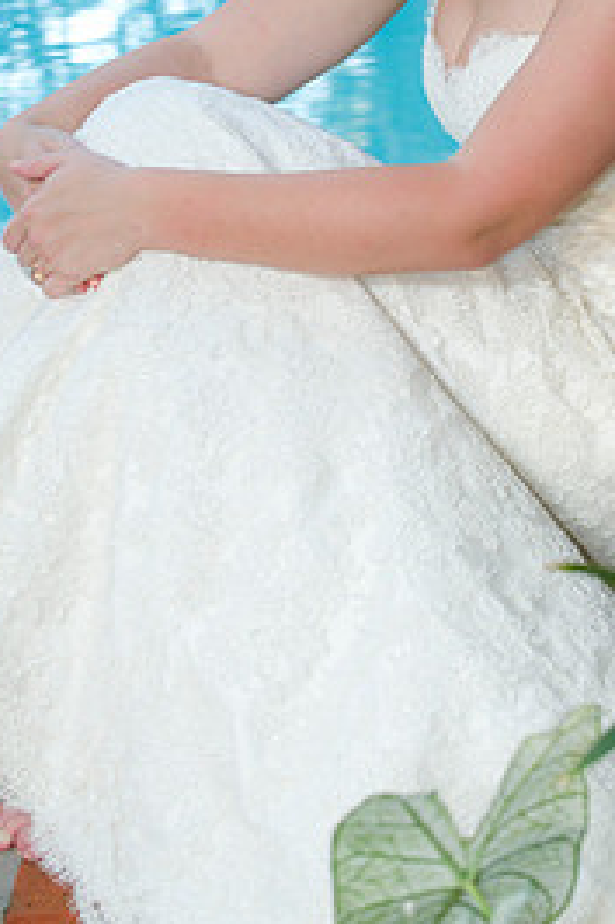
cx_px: 412
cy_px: 215
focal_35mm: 152
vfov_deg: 13.5
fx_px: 3900
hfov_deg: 9.0
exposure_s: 1/60
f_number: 5
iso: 400
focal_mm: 90
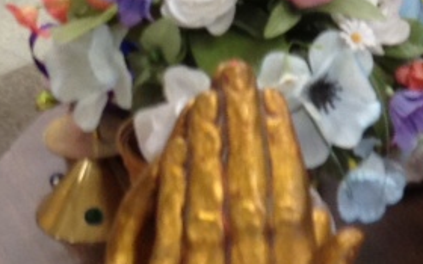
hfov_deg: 9.6
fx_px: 2490
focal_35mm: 216
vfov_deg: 5.9
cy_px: -241
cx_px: 470
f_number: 2.4
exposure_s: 1/20
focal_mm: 4.28
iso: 80
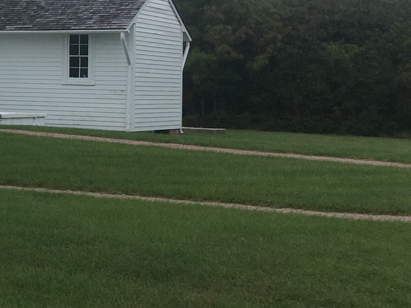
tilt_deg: +3.7
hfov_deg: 18.1
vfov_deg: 15.5
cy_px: 33
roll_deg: +1.0
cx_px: -243
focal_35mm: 94
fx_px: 1116
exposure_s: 1/513
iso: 25
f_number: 2.2
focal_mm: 4.15
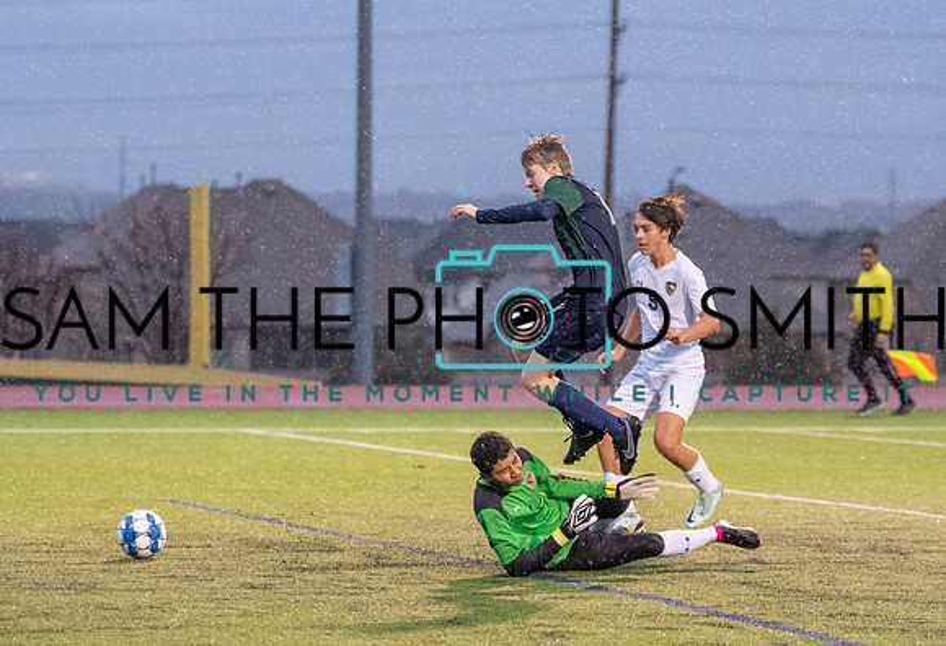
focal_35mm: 195
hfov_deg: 10.5
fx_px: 5168
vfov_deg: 7.1
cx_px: 503
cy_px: 441
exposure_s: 1/1250
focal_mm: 111
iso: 5000
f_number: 2.8
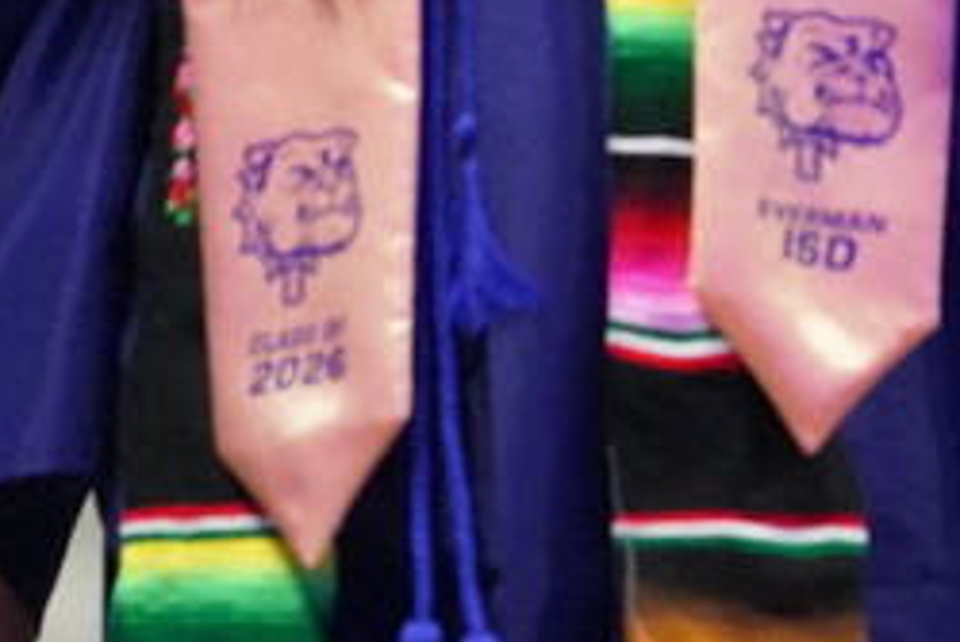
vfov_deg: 1.7
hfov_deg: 2.5
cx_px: 906
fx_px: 21612
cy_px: -456
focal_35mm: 810
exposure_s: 1/200
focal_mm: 198
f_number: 4
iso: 6400
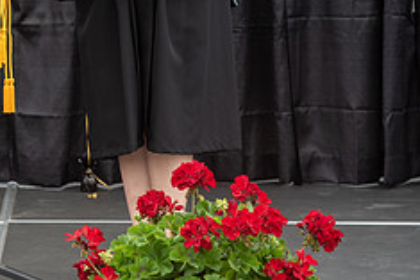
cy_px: -78
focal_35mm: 166
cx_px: -30
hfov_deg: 12.2
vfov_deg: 8.2
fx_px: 1938
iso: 500
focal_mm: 60
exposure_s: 1/320
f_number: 5
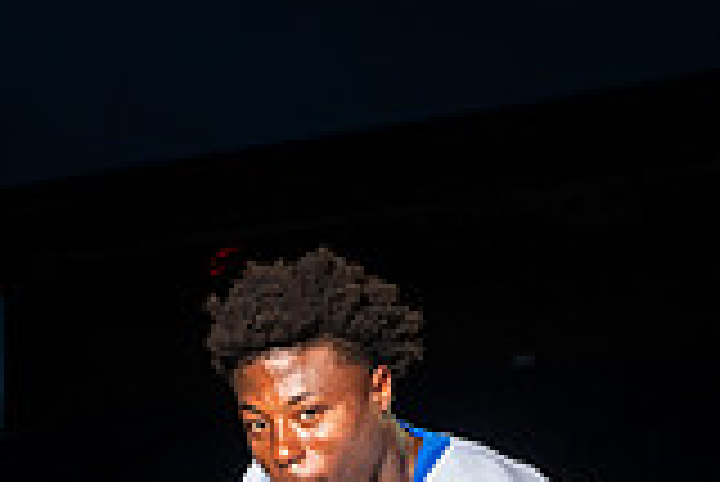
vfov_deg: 9.4
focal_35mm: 135
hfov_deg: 15.2
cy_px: 1009
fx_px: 2702
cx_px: 346
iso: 800
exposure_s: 1/320
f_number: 7.1
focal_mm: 48
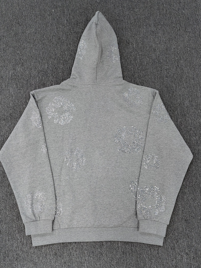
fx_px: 194
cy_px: 138
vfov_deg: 69.4
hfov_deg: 54.9
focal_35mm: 25
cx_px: 99
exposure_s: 1/100
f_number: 1.88
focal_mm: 5.56
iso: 1151
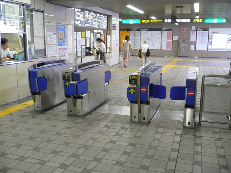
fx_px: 234
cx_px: 116
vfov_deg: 40.7
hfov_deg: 52.6
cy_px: 86
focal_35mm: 35
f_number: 2.8
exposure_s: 1/13
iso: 200
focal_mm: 5.8
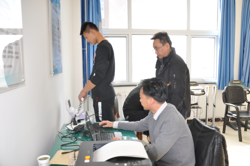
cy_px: 83
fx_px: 218
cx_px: 125
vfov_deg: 41.6
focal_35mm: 32
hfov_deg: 59.6
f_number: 3.8
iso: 640
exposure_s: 1/125
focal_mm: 21
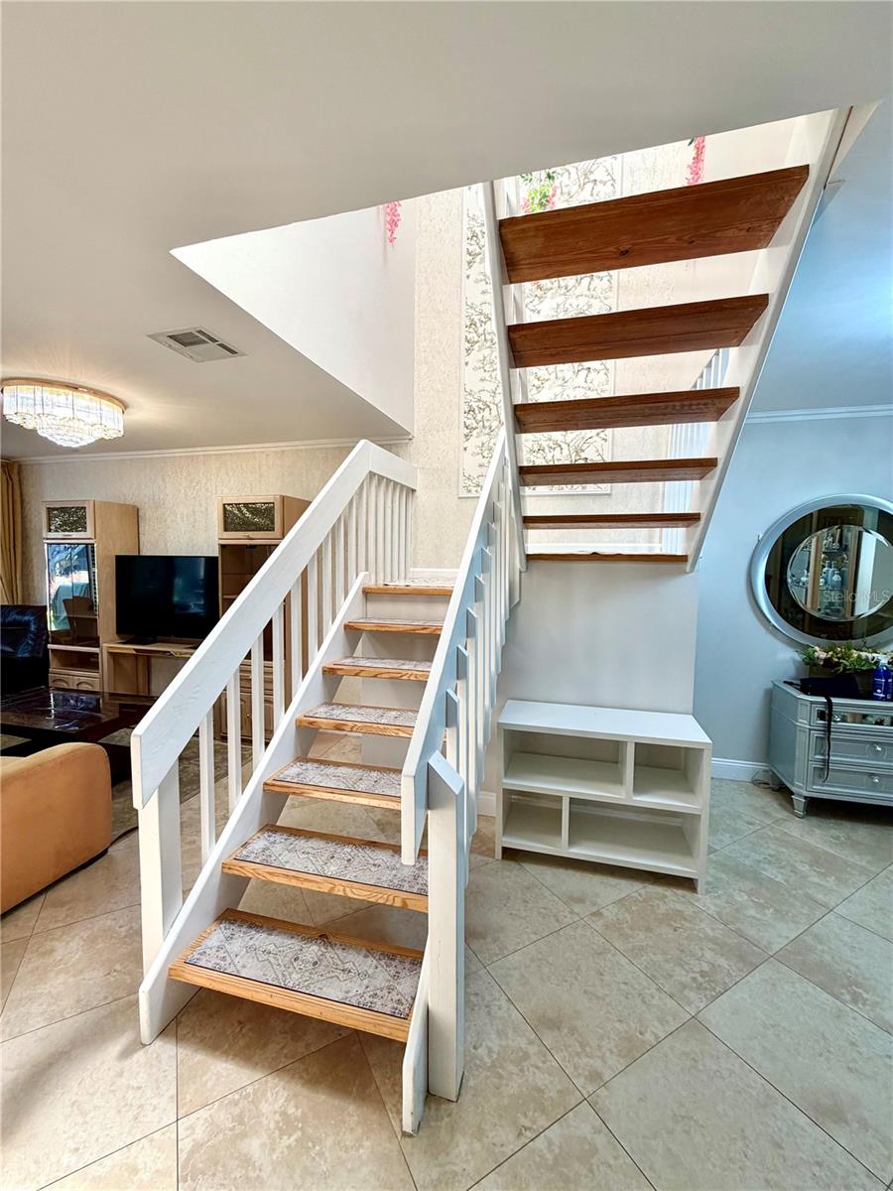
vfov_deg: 102.1
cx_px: 446
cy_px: 596
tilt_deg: -3.9
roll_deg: +0.5
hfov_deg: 85.7
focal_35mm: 14
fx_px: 482
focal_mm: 2.22
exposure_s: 1/120
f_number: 2.2
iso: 125
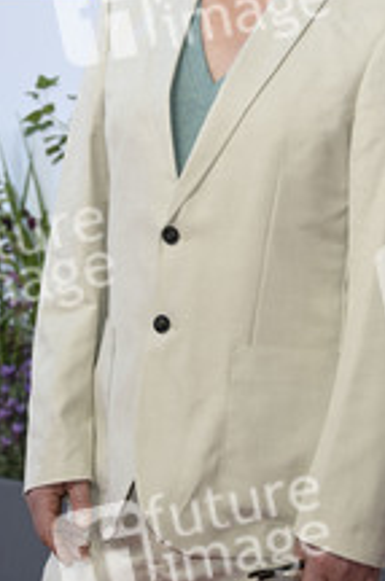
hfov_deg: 8.2
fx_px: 2692
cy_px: 137
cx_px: 269
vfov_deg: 12.3
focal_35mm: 167
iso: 640
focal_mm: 90
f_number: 6.3
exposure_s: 1/200
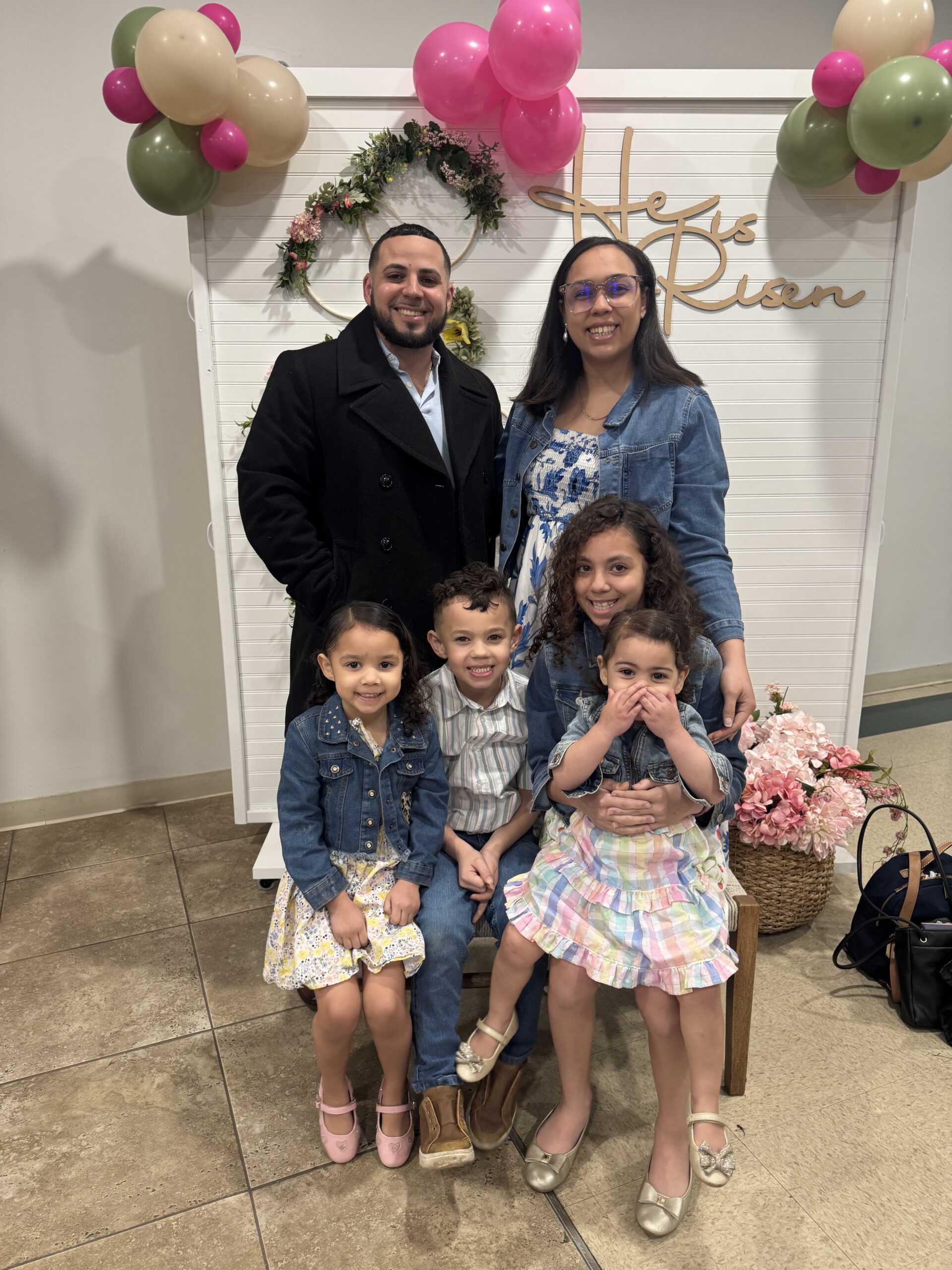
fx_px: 880
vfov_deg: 71.6
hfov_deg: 56.8
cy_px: 635
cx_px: 476
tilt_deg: -16.4
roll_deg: +1.4
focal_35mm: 24
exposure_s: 1/60
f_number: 1.78
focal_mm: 6.76
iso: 125
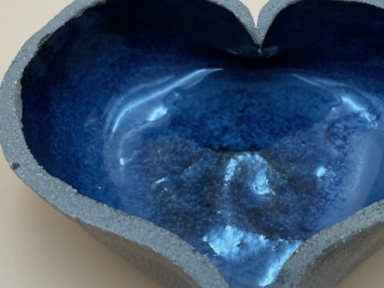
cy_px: 134
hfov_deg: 34.5
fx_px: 610
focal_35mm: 55
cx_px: 270
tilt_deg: -53.2
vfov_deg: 26.6
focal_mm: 4.2
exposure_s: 1/100
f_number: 1.6
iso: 125
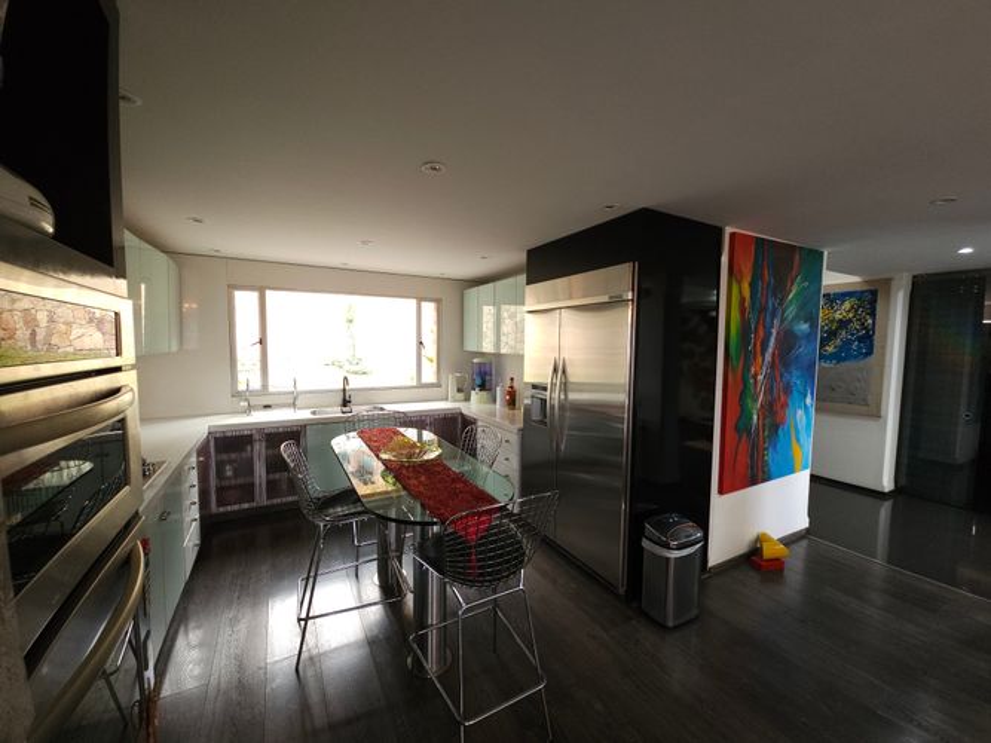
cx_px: 496
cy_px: 372
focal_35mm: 13
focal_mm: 2.2
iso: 125
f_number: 2.2
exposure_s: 1/30
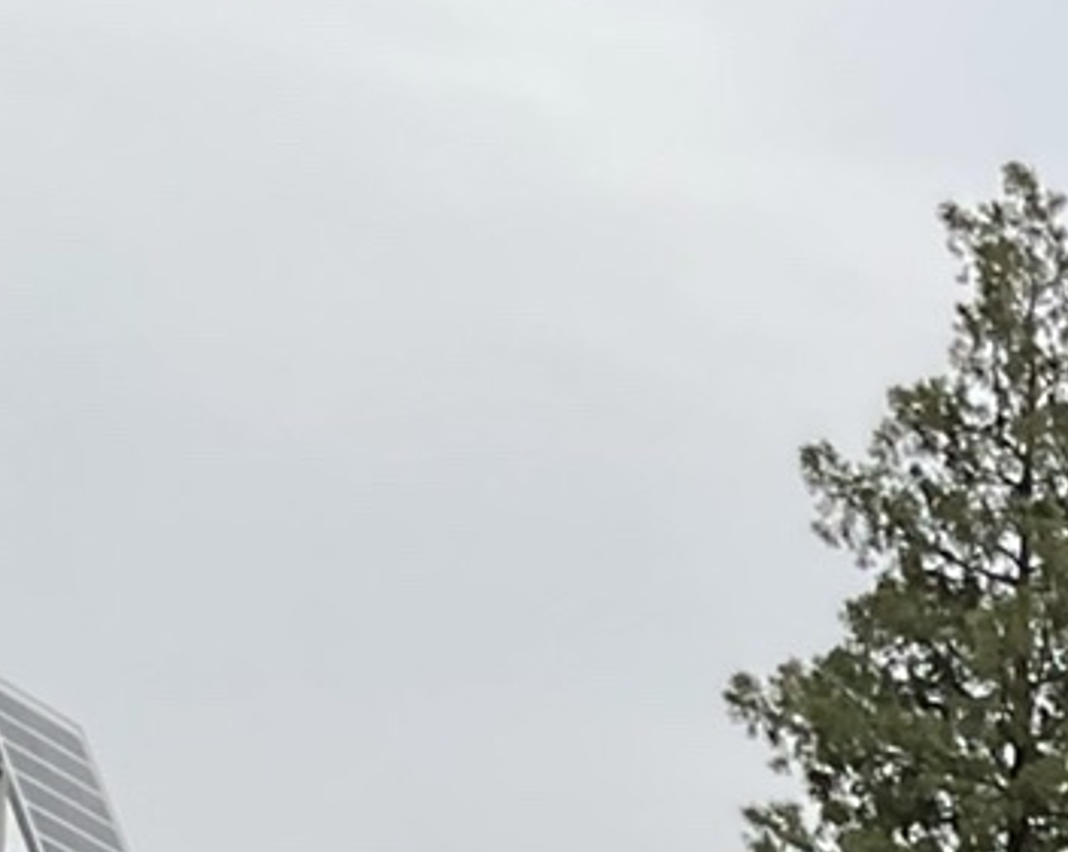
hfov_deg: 11.3
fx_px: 5085
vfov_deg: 8.7
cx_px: 1805
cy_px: 2041
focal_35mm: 161
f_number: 1.8
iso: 16
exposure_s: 1/883
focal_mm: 3
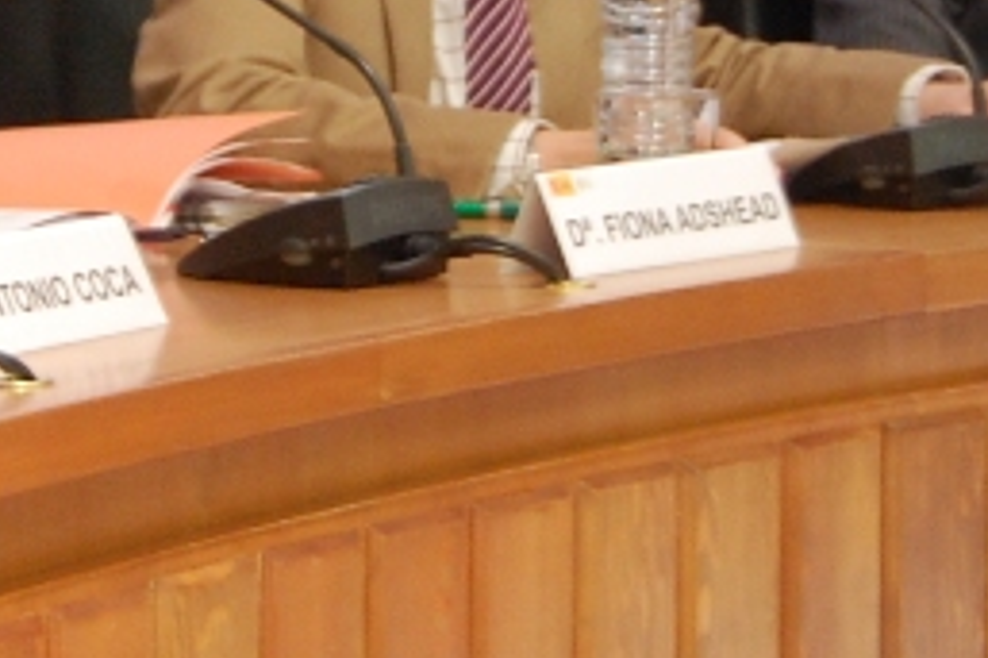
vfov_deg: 6.1
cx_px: 248
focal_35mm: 225
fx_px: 6171
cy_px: -50
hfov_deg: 9.1
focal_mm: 32
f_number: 4.5
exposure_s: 1/8
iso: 800
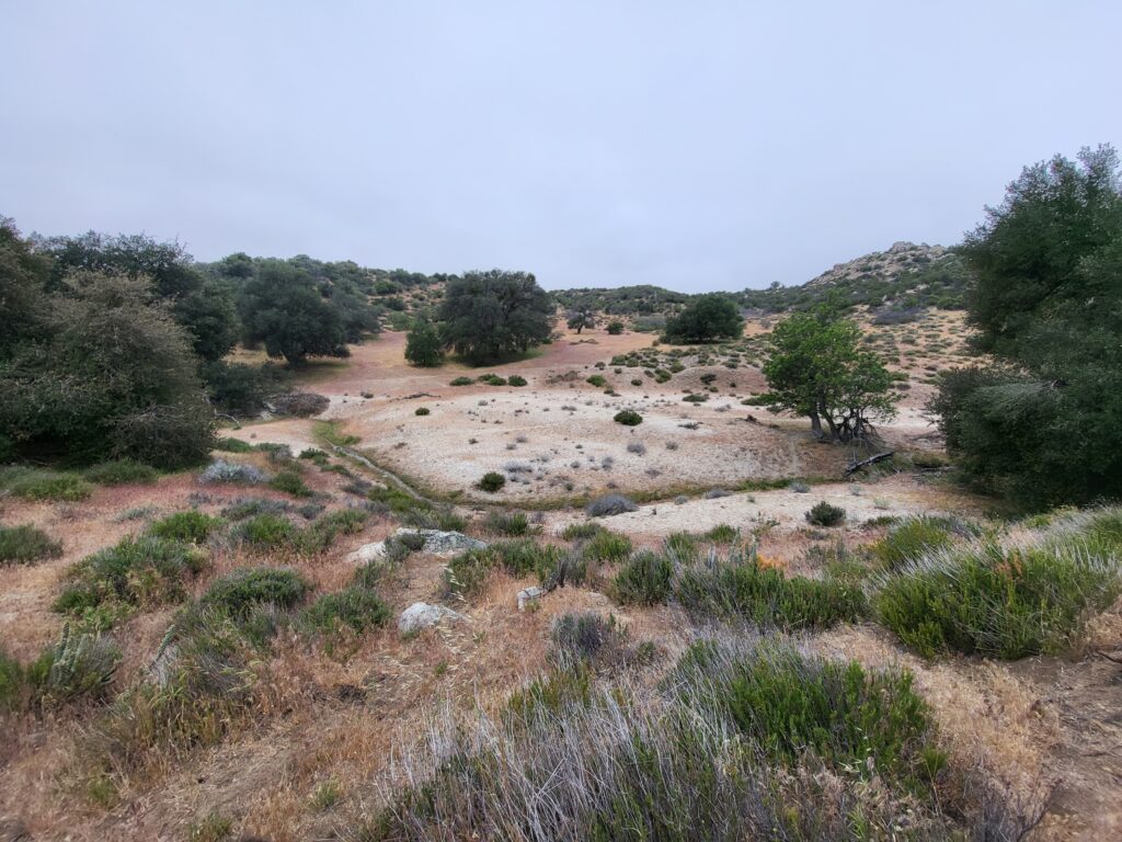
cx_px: 561
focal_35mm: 13
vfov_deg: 89.9
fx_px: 421
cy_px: 421
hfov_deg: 106.2
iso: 32
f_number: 2.2
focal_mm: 1.74
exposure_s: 1/170
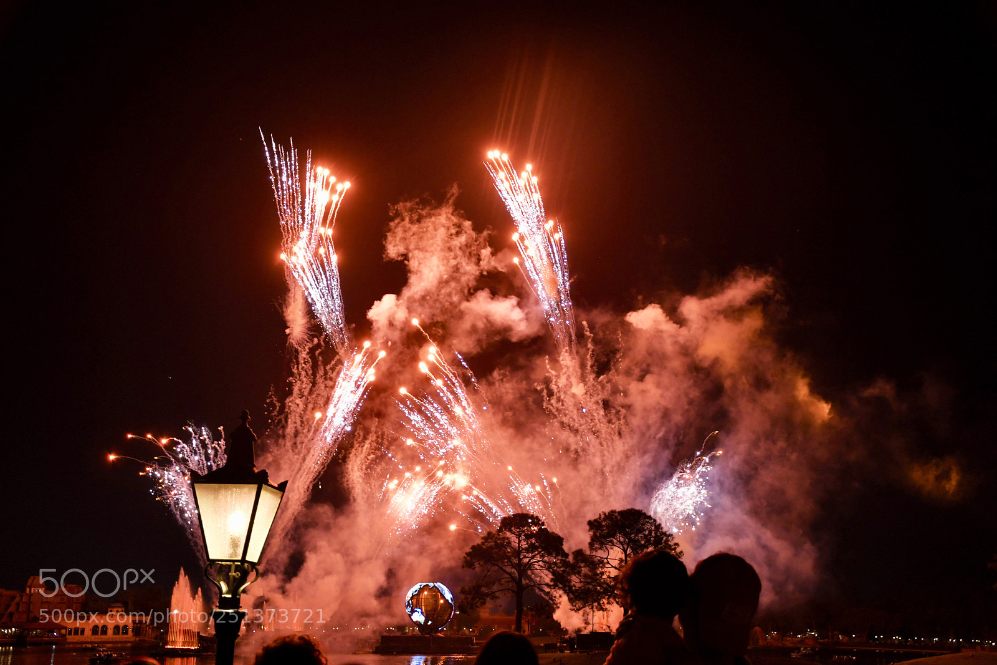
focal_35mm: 45
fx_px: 1246
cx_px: 498
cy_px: 332
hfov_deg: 43.6
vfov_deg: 29.9
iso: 800
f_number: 4.2
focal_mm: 30
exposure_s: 1/30
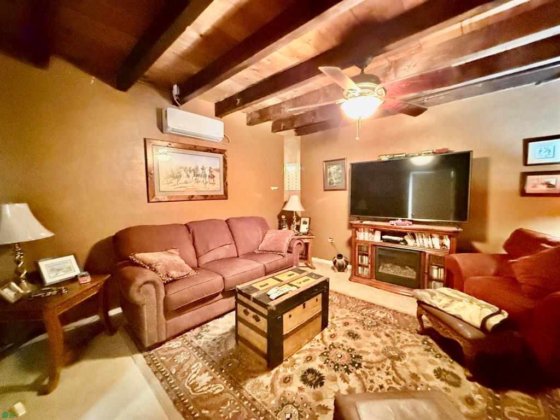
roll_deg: +0.2
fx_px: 226
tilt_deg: -4.5
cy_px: 210
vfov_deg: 85.7
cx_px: 280
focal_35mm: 14
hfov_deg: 102.1
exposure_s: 1/15
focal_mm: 2.22
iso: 3200
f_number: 2.2
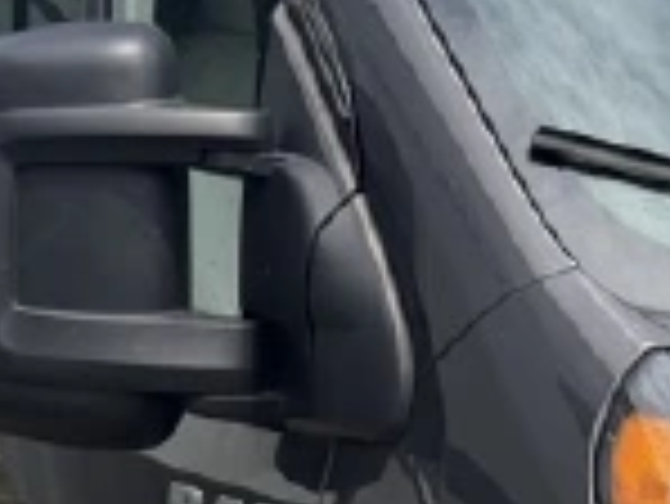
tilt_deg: -6.8
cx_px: 953
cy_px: 508
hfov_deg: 14.4
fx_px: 2499
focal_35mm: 129
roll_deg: +0.7
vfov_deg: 11.4
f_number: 1.78
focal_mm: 6.76
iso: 80
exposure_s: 1/3021
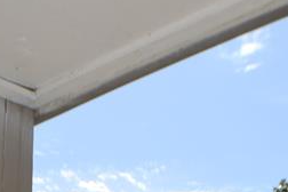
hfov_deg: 14.0
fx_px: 1168
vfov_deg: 8.9
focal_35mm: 146
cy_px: 366
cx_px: 114
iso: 100
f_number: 8
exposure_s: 1/200
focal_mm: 24
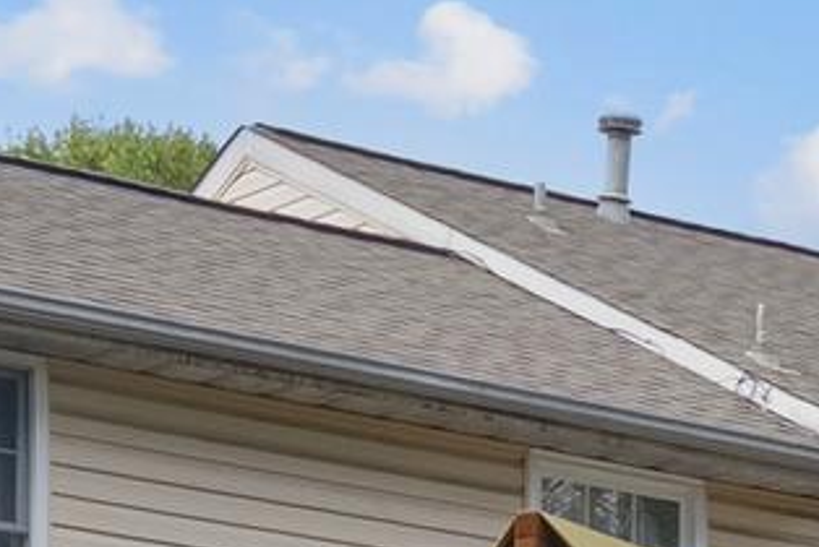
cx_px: 822
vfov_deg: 5.6
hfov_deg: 9.0
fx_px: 5192
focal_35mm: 228
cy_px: 1650
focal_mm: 35
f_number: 9
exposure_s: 1/6
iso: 200
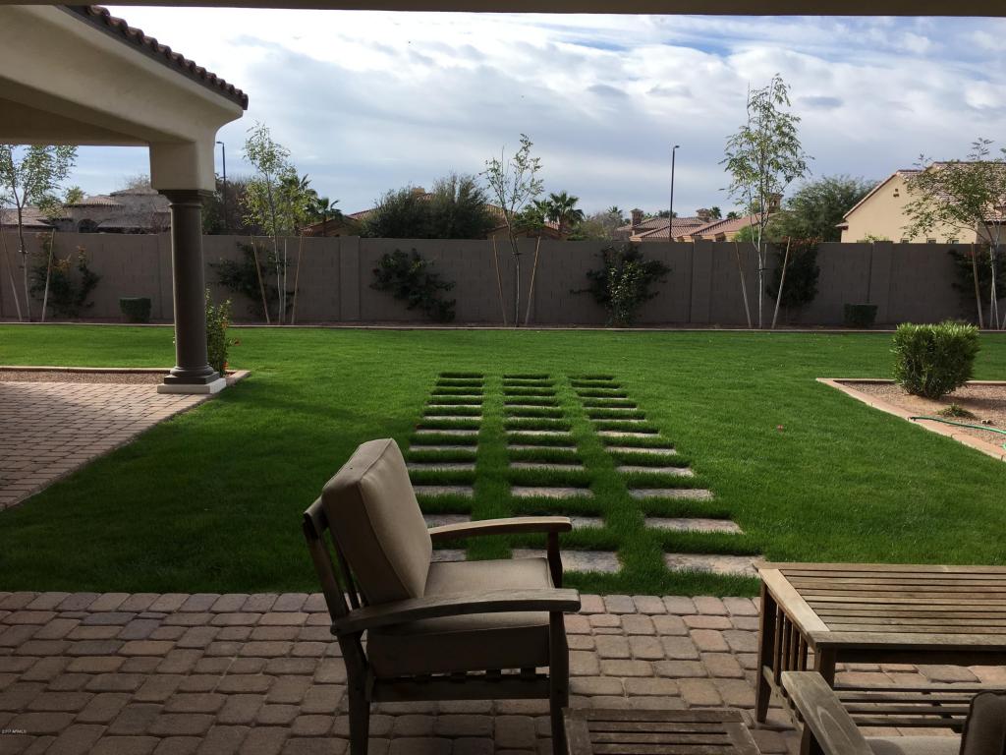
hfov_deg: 61.7
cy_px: 378
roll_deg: -1.4
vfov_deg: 48.2
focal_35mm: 29
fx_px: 843
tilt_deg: -6.2
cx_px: 503
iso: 25
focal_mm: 4.15
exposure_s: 1/1115
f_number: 2.2
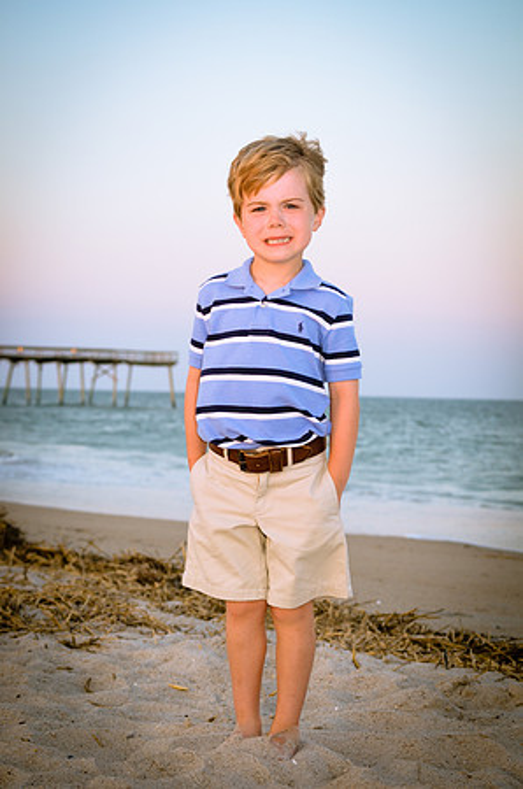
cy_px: 394
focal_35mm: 82
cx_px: 262
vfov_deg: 24.7
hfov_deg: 16.5
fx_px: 1806
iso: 200
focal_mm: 55
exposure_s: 1/125
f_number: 5.6
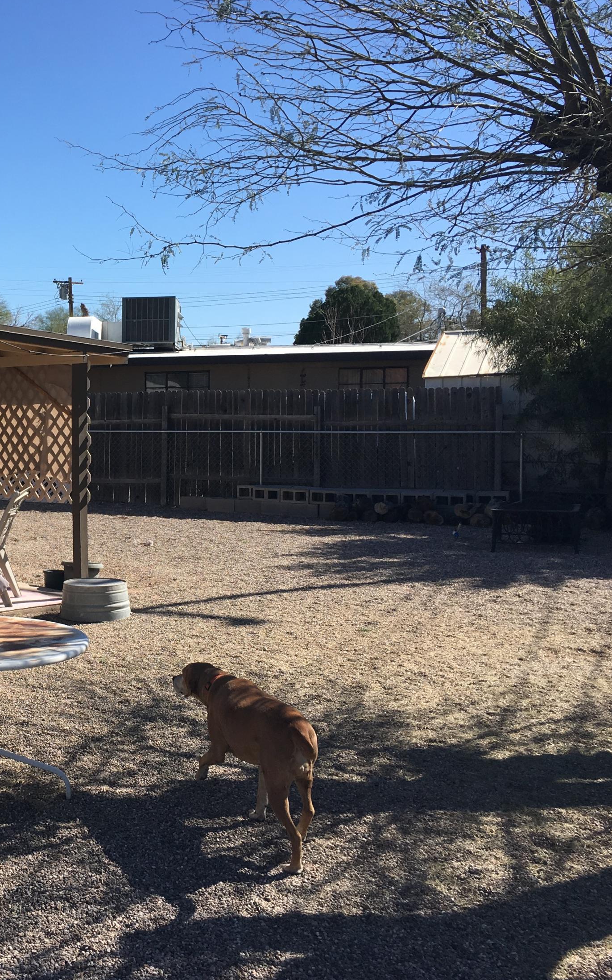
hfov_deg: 28.5
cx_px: -8
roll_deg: +1.3
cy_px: 483
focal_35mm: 42
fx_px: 1121
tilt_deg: -4.7
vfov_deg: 47.2
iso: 25
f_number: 2.2
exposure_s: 1/1326
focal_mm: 4.15
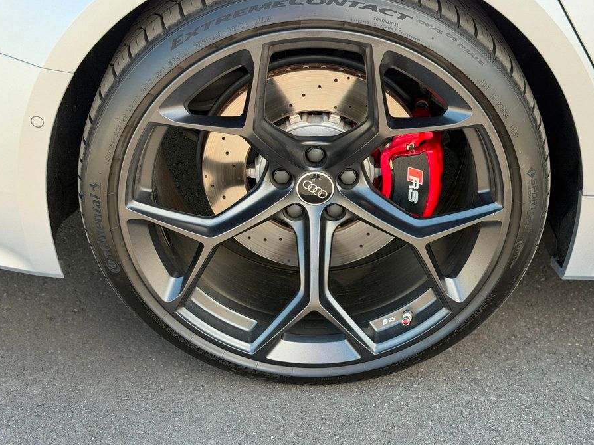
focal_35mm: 55
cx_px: 322
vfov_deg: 26.5
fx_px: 944
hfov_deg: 34.9
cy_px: 191
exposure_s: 1/322
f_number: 1.78
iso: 80
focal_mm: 6.76
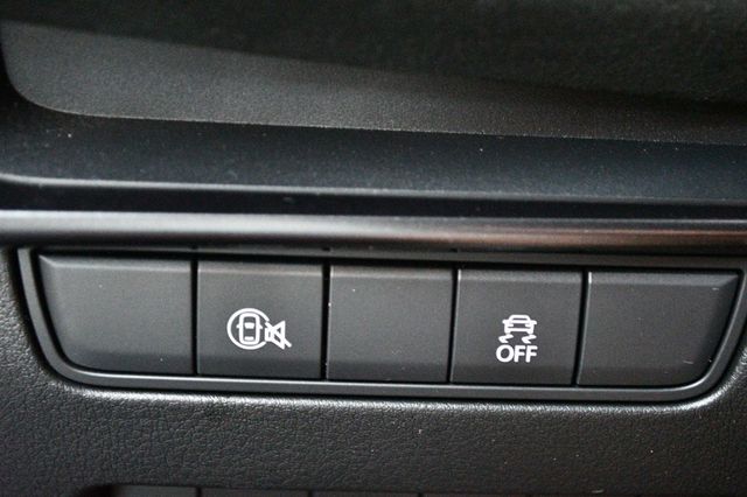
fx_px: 1389
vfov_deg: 20.3
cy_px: 248
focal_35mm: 67
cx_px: 374
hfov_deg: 30.1
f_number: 5.3
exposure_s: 1/20
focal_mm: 45
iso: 12800
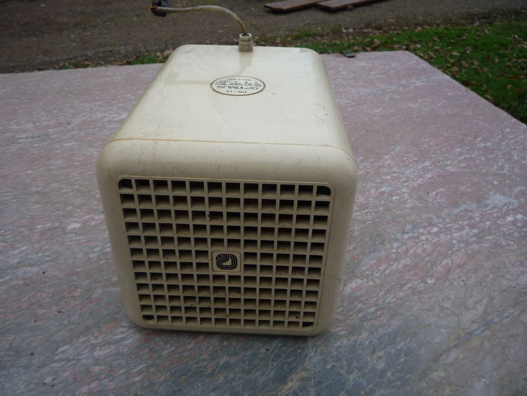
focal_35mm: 30
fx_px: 457
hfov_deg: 60.0
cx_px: 264
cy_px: 198
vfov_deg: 46.8
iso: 100
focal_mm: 5.2
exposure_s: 1/80
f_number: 3.5
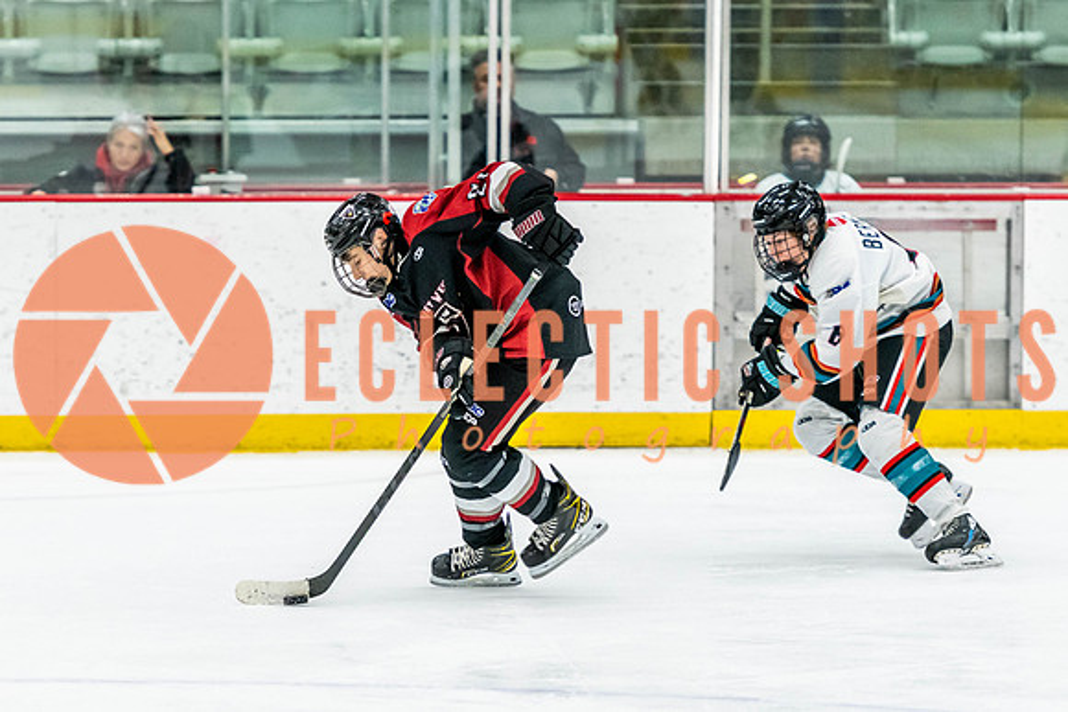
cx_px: 490
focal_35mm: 238
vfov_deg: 5.8
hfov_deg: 8.7
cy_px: 434
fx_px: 7048
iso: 2200
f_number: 2.8
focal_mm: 145
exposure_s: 1/640
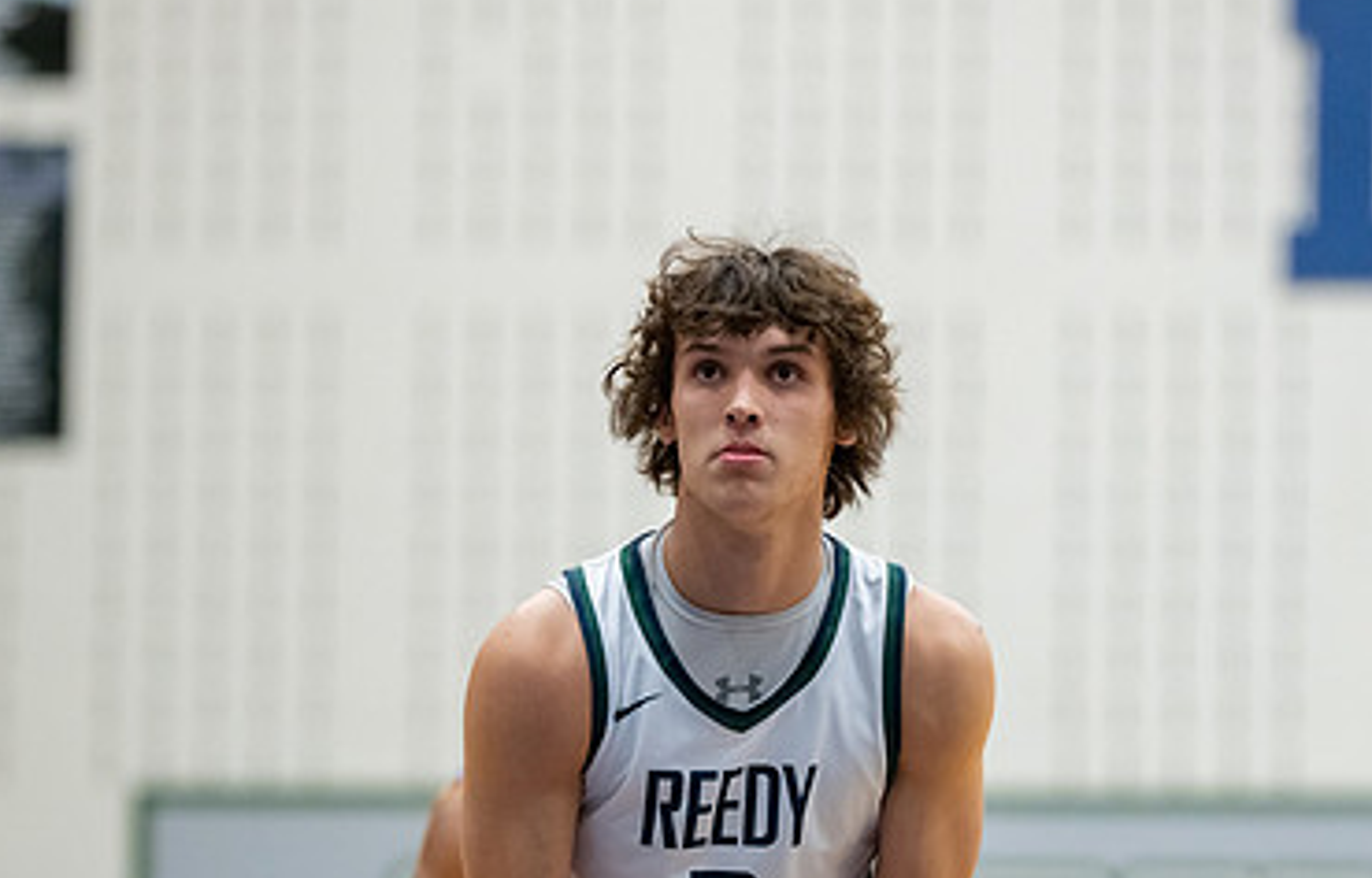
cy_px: 565
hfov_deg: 8.4
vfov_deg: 5.4
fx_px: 9376
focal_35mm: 249
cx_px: 702
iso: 5000
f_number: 2.8
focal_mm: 146
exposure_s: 1/500
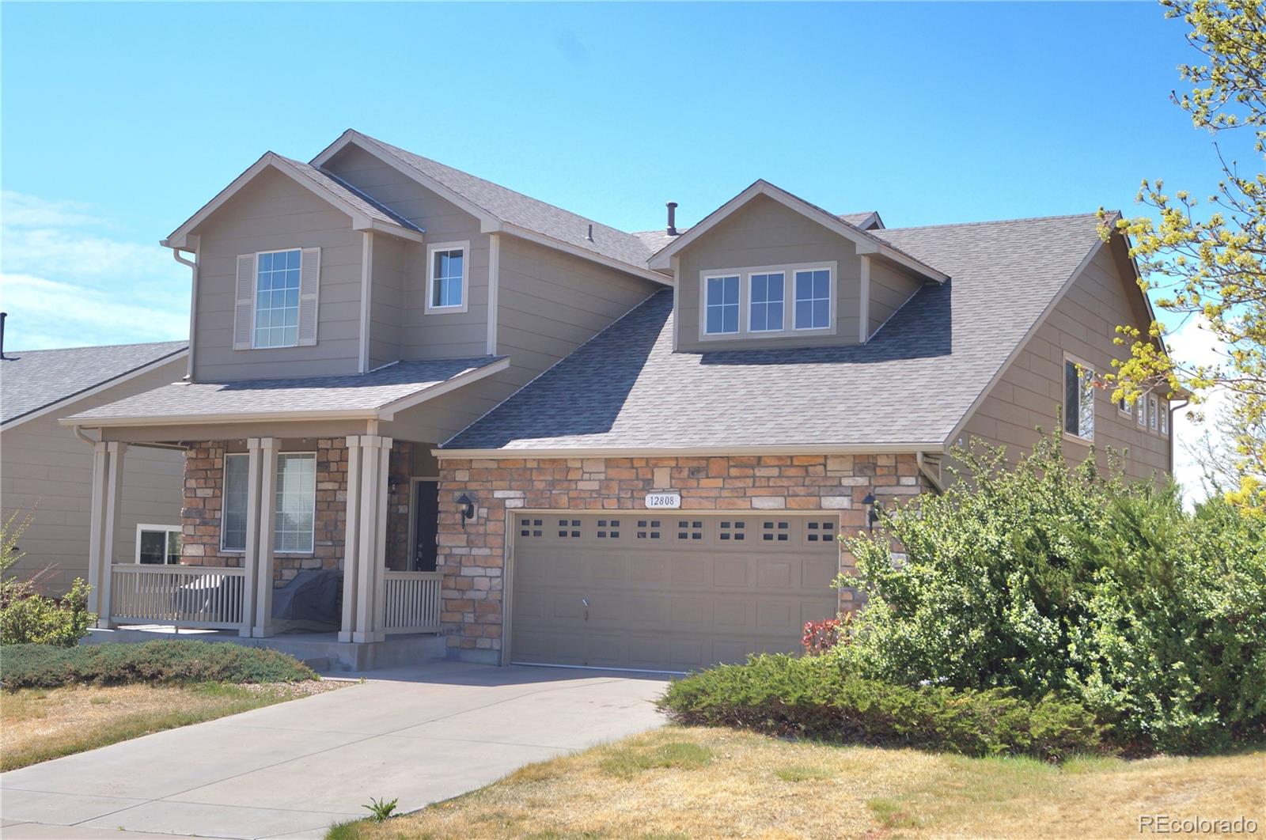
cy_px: 420
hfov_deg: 43.7
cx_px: 633
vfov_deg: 29.8
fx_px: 1580
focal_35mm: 45
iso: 100
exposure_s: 1/250
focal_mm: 30
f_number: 9
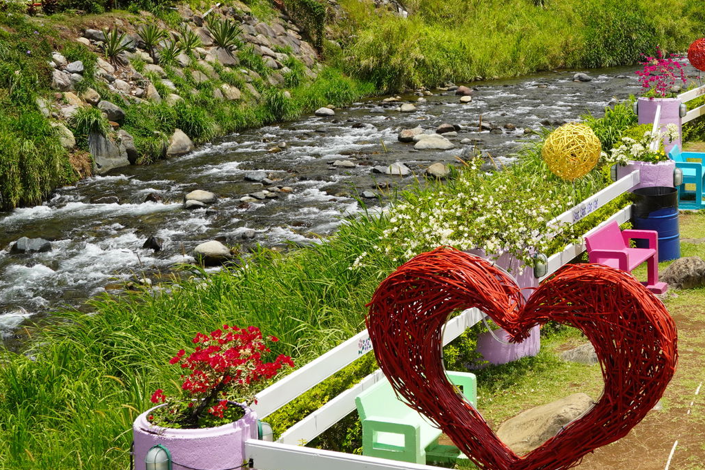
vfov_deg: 17.2
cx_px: 483
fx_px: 1547
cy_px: 115
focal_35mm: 79
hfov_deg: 25.5
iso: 100
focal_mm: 28
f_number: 6.7
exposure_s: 1/90
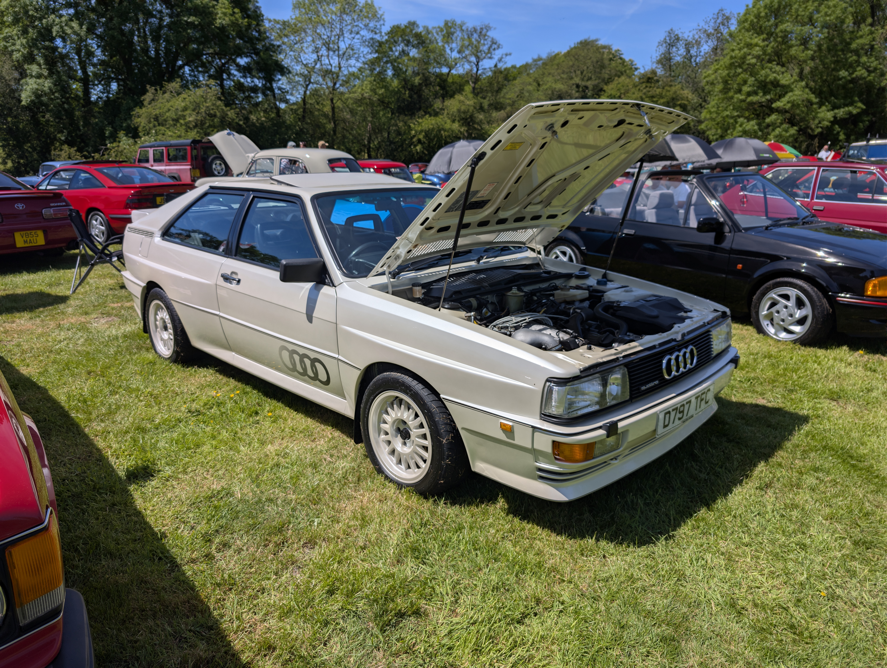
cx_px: 444
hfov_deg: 71.5
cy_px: 334
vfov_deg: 56.9
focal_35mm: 24
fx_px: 616
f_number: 1.68
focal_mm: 6.9
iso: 20
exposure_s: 1/3040
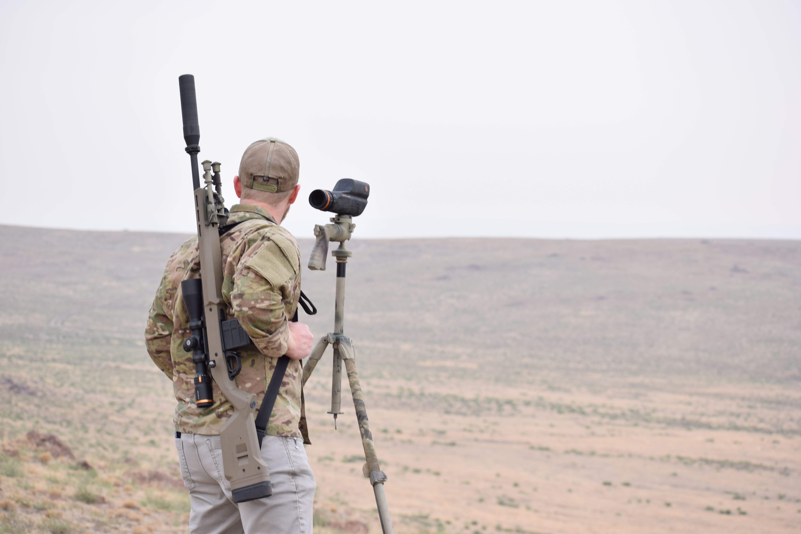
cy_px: 267
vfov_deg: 13.0
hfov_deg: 19.5
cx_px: 400
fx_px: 2336
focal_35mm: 105
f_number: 5.6
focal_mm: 70
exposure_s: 1/80
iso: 125
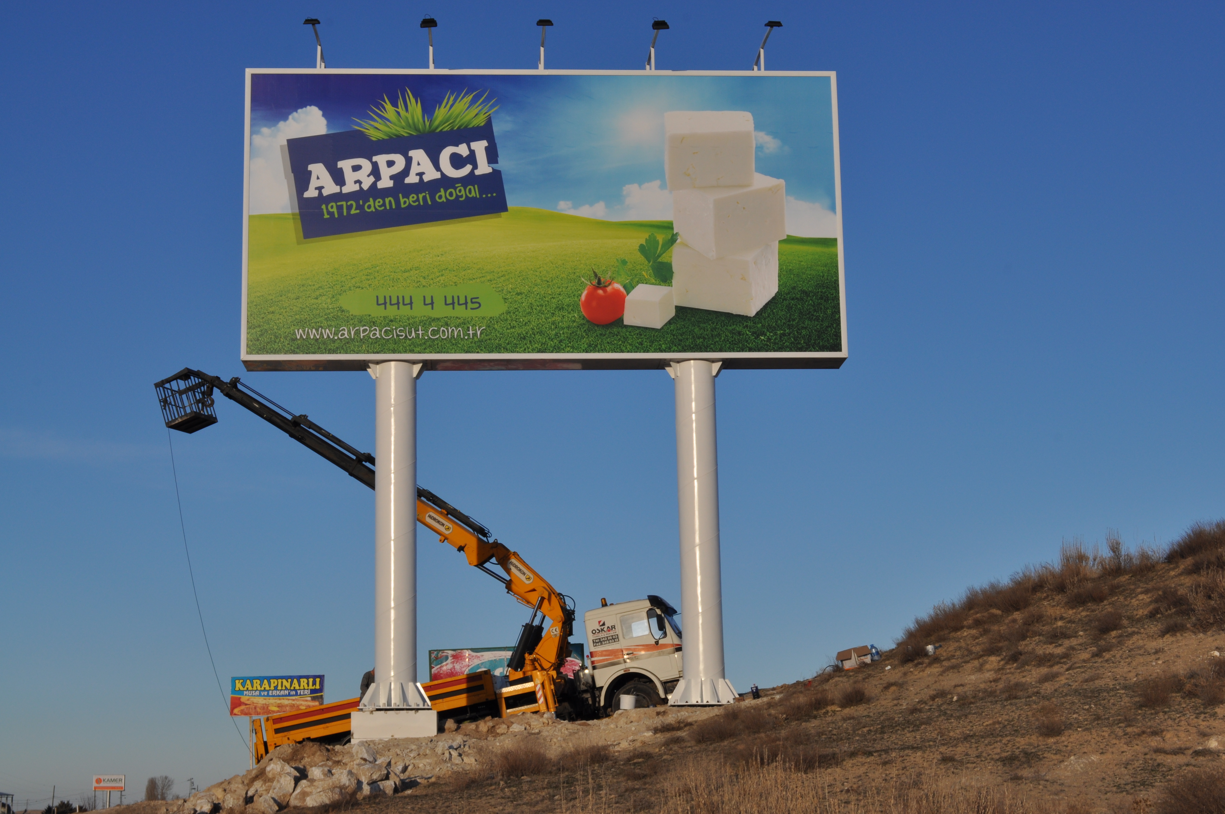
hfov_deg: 33.4
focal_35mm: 60
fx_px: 2039
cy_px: 407
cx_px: 612
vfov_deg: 22.6
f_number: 14
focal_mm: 40
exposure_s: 1/200
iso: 200
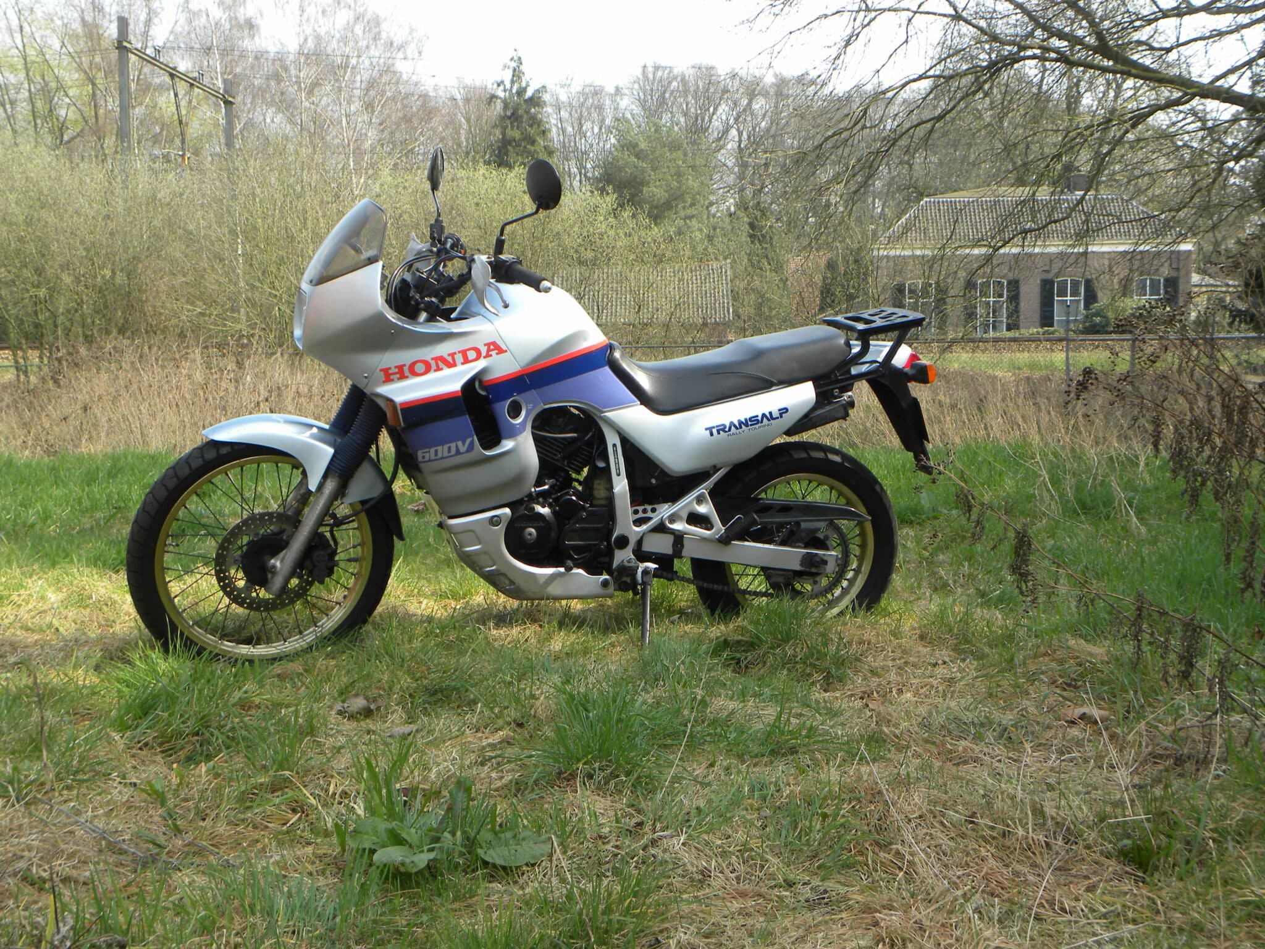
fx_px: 1681
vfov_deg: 31.5
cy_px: 474
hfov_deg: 41.2
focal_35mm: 46
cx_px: 632
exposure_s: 1/147
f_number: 4
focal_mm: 8.2
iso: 64
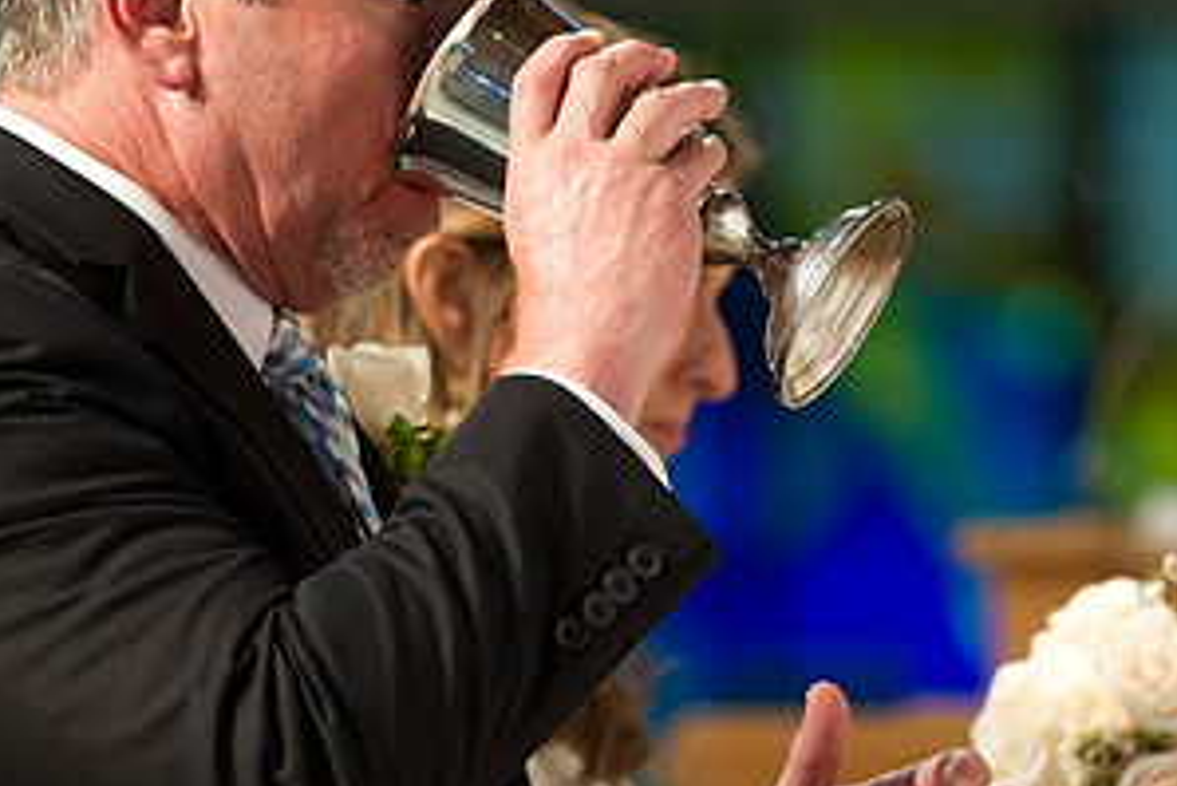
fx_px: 10172
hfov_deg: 6.6
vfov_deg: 4.4
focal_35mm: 311
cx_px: 750
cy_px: 174
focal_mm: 160
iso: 5000
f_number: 2.8
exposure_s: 1/160
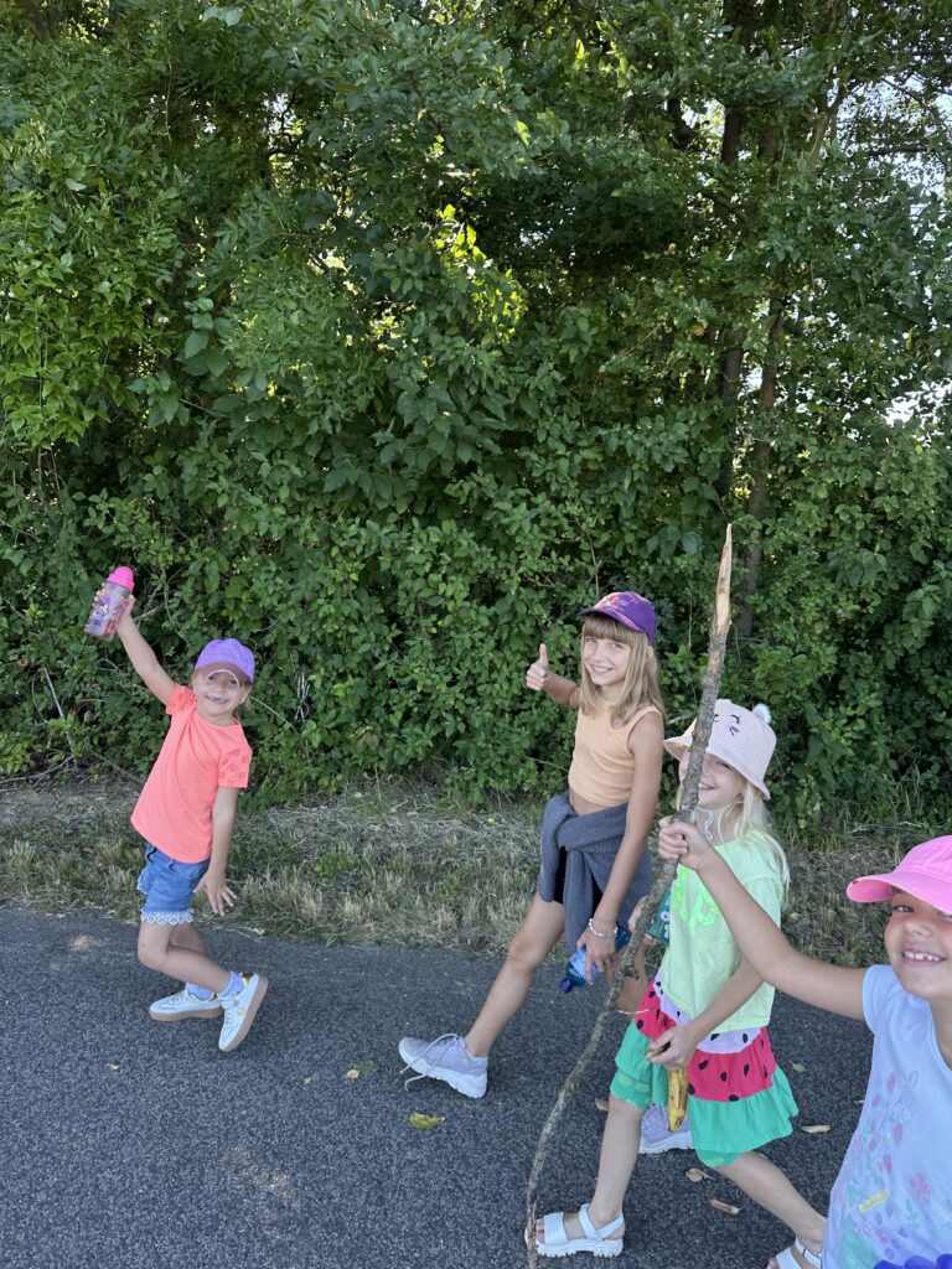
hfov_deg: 56.8
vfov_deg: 71.6
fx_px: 880
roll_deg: -2.1
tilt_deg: -4.1
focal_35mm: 24
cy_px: 634
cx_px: 476
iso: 80
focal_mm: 6.86
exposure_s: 1/393
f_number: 1.78
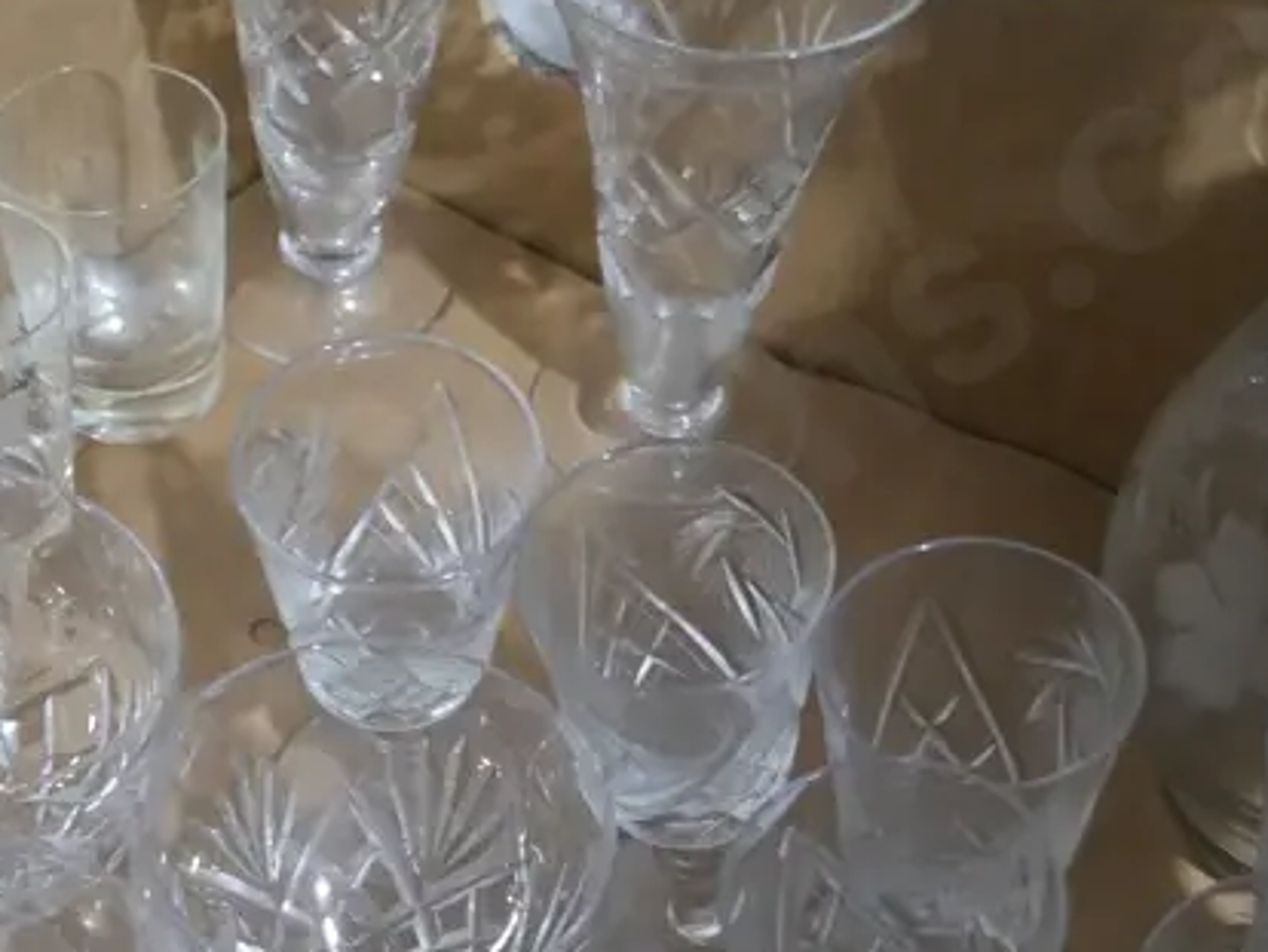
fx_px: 3445
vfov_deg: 15.6
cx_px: 346
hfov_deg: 20.7
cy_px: 767
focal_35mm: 94
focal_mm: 19
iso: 2500
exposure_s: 1/60
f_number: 4.1
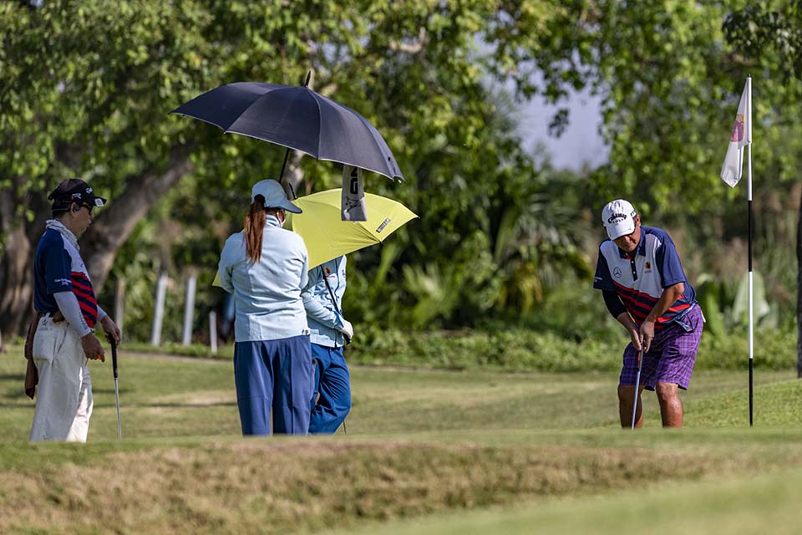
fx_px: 8910
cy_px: 268
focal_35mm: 400
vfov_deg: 3.4
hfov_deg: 5.2
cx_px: 401
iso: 500
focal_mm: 400
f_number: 5.6
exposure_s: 1/4000
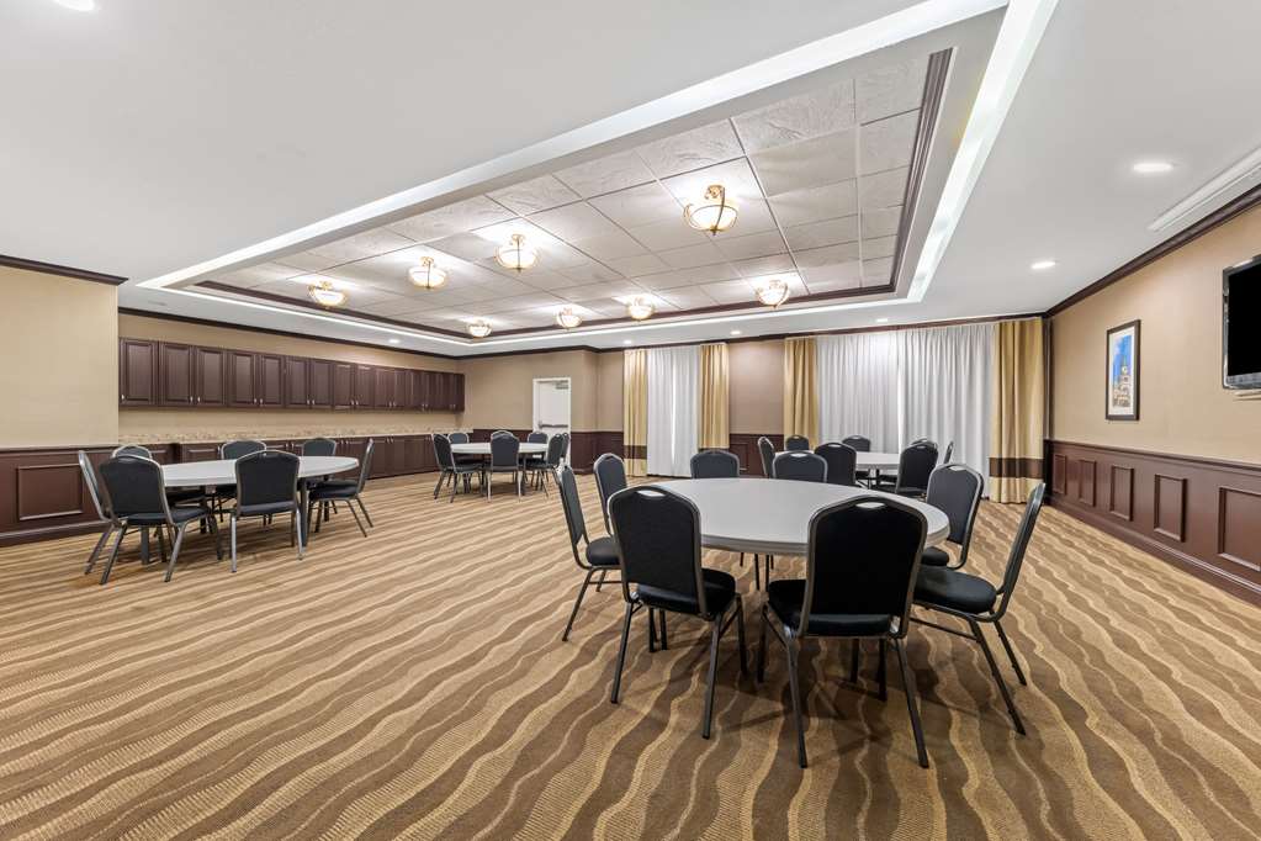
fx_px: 420
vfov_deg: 90.0
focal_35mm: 12
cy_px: 420
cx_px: 630
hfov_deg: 112.6
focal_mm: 12
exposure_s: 1/3
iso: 400
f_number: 8
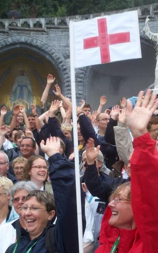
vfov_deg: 38.2
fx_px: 365
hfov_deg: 24.3
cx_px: 106
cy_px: 127
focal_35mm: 53
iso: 64
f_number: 3.4
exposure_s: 1/80
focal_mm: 7.9
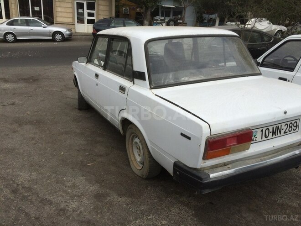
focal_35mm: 29
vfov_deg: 48.2
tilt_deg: -19.8
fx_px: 252
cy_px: 113
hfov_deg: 61.7
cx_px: 150
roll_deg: -3.7
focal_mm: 4.15
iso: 32
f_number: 2.2
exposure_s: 1/2933
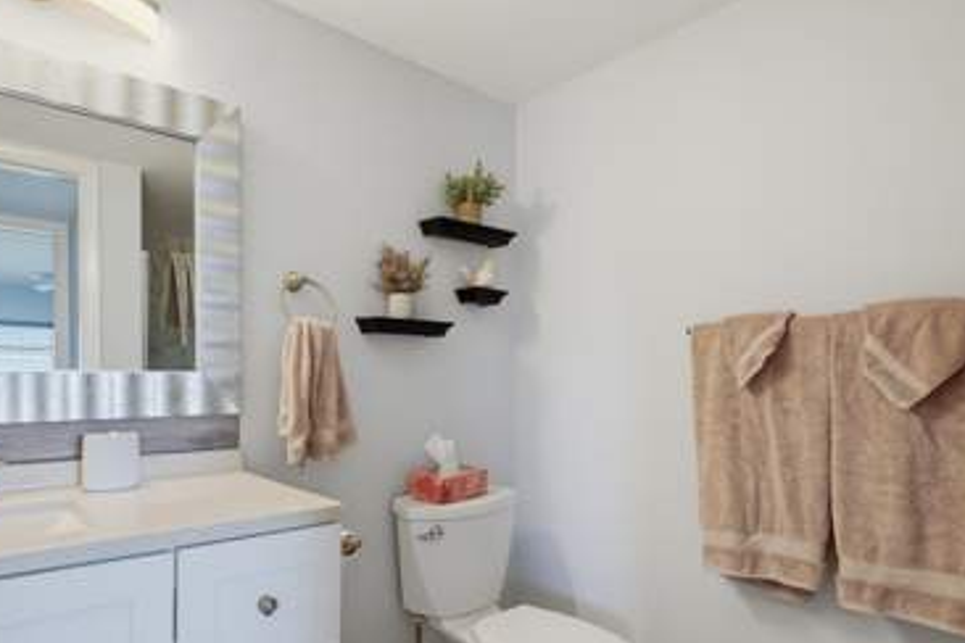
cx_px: 382
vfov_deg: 59.4
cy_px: 356
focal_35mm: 21
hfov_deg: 80.2
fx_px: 563
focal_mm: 16
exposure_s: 1/50
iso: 800
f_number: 3.5
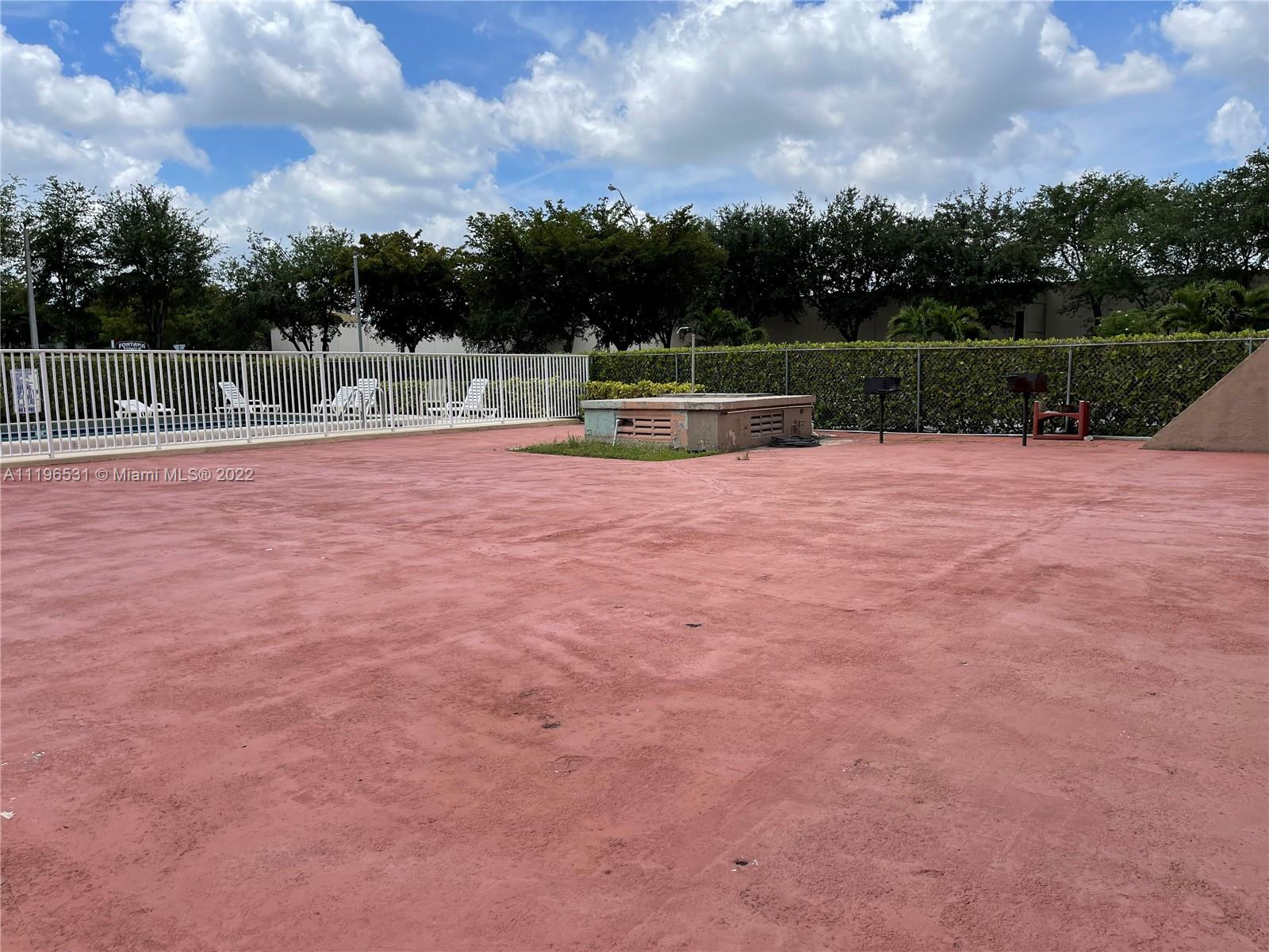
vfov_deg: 53.1
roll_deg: +1.9
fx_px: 953
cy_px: 476
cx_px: 634
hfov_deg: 67.3
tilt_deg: -6.7
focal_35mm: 26
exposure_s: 1/3922
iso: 32
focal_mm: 5.1
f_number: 1.6
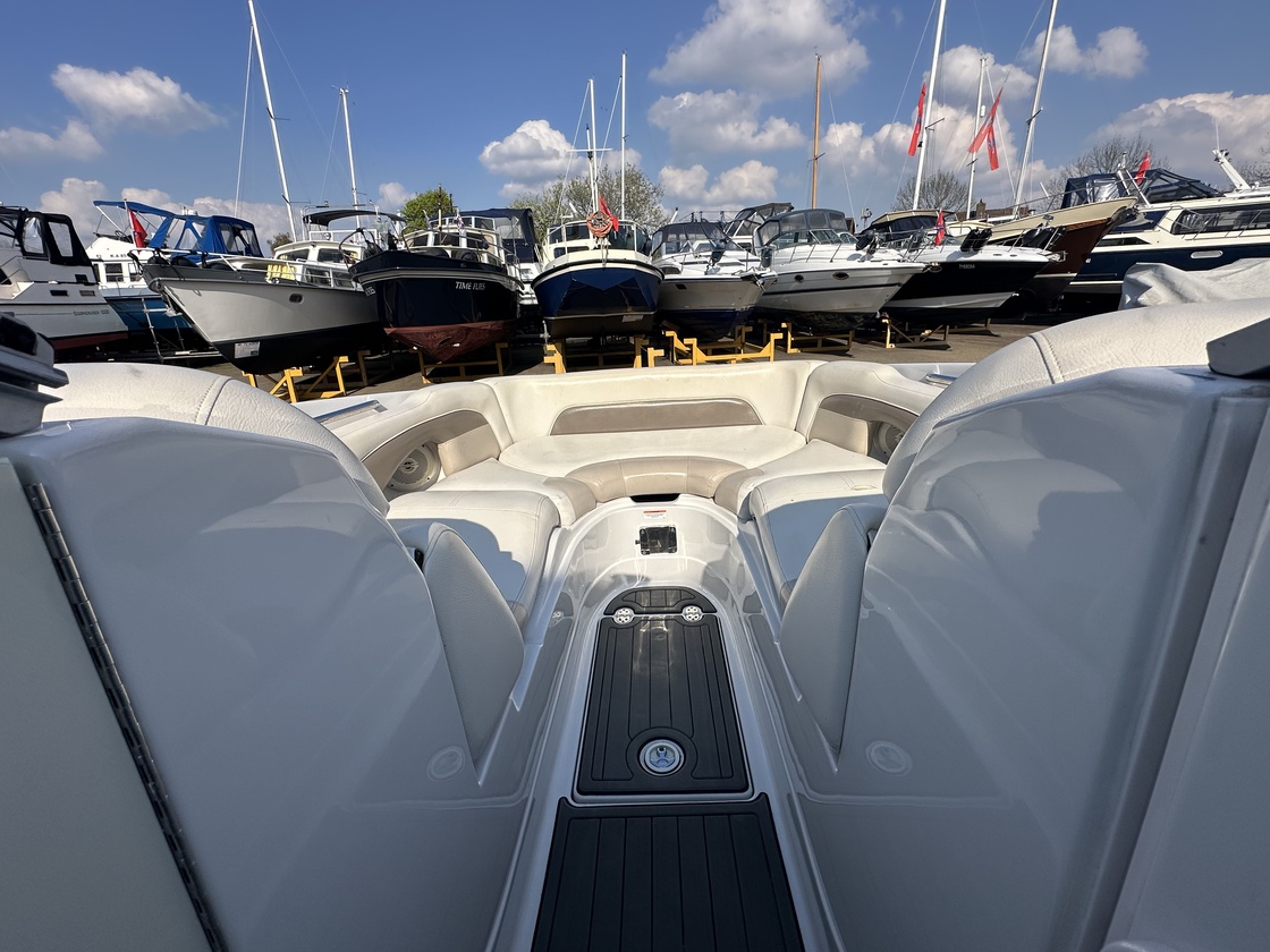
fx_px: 550
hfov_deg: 98.2
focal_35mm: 15
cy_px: 456
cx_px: 640
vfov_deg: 81.7
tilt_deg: -18.1
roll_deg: +1.6
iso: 50
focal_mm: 2.22
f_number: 2.2
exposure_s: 1/3731
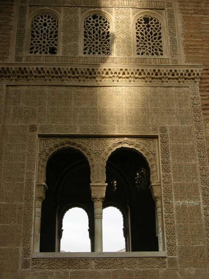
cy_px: 140
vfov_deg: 38.2
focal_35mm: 50
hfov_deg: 29.1
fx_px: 403
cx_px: 104
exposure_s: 1/134
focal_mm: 12.7
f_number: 4.8
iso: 50
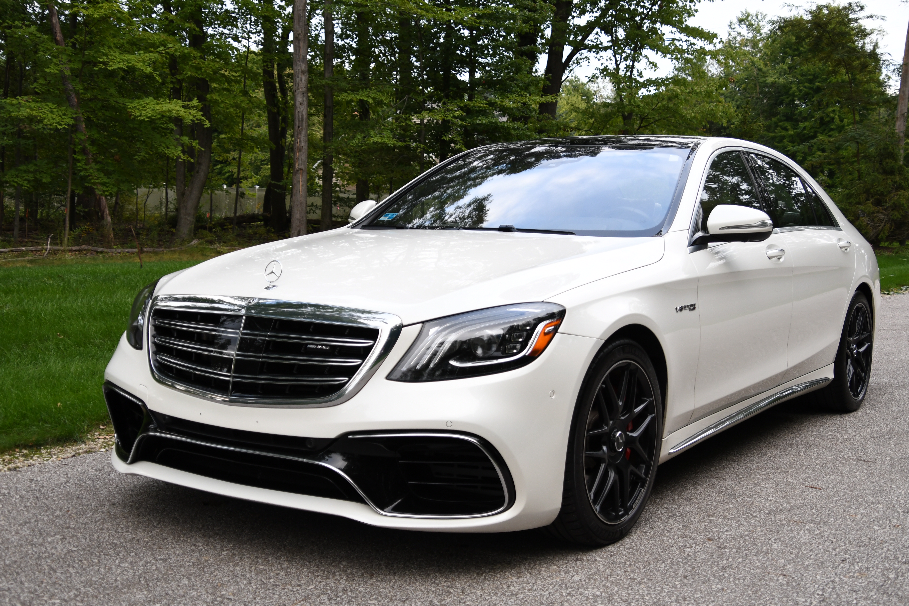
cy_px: 303
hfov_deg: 45.0
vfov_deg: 30.8
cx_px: 454
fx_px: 1098
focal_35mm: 44
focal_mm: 29
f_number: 3.8
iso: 400
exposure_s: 1/250
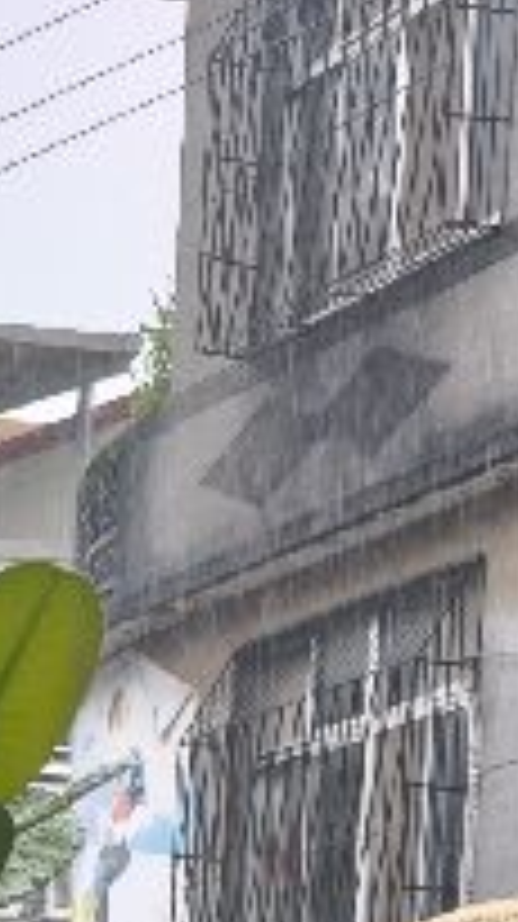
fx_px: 3230
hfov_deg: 8.5
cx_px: -658
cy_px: 2163
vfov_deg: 12.8
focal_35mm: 132
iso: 125
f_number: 1.6
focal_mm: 6.57
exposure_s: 1/120
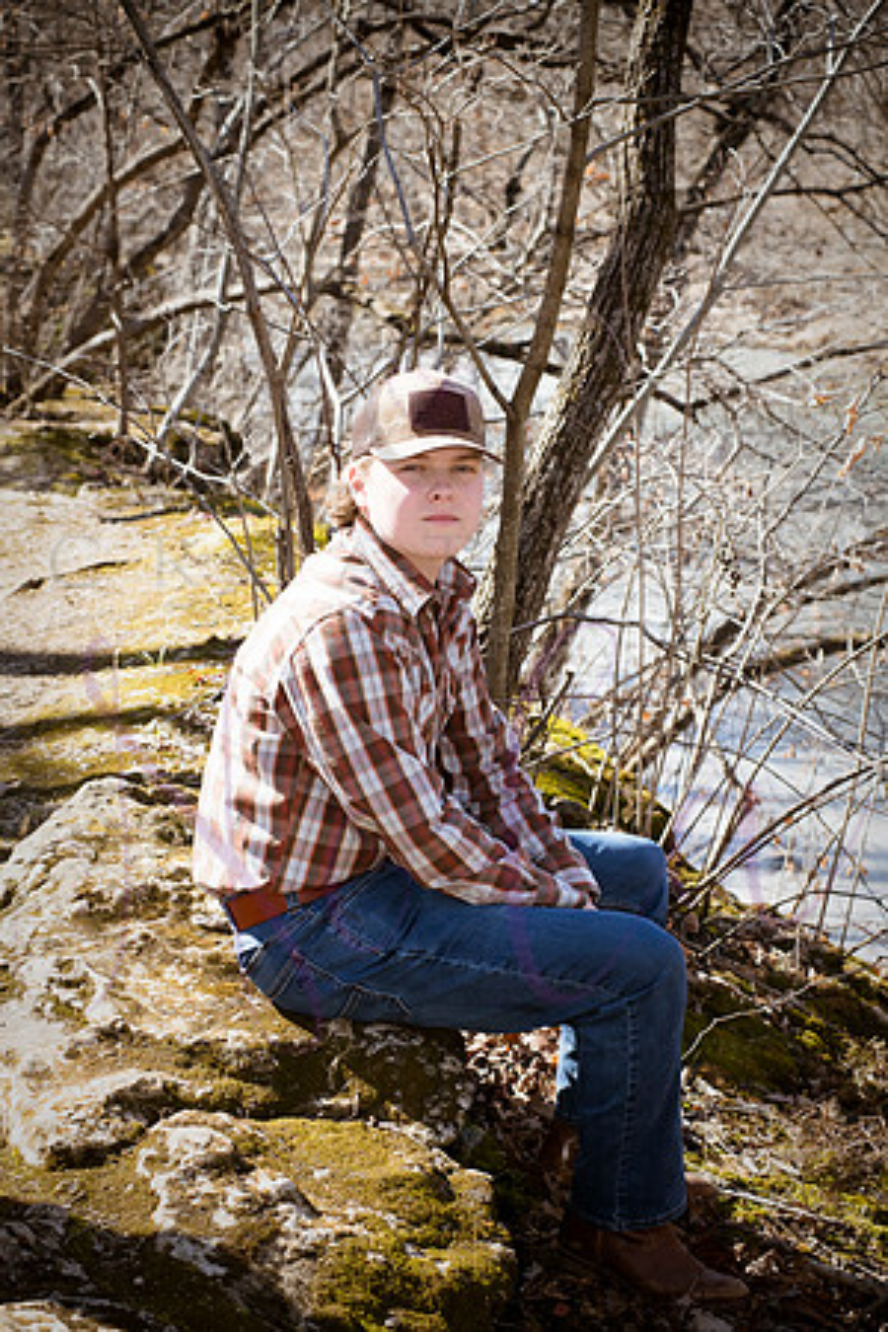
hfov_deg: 17.1
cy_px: 666
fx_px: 2960
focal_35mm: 80
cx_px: 444
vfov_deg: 25.4
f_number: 10
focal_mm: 80
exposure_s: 1/320
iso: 800
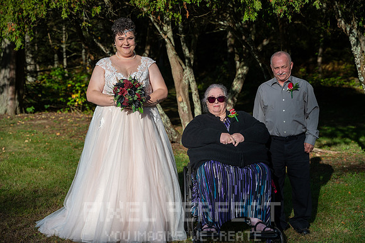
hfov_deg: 29.7
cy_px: 122
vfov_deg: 20.0
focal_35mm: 68
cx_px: 182
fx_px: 689
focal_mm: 68
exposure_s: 1/8000
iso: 560
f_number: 4
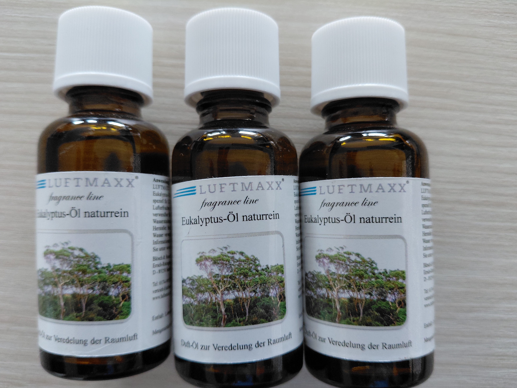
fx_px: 388
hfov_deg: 67.3
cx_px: 253
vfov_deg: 53.0
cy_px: 201
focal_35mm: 26
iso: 200
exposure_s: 1/120
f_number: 1.8
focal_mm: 4.69
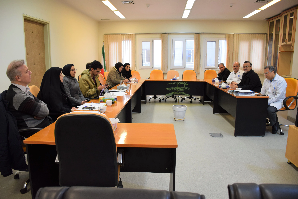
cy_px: 100
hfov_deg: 67.4
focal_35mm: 27
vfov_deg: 47.9
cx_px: 149
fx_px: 223
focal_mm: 18
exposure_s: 1/60
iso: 800
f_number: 4
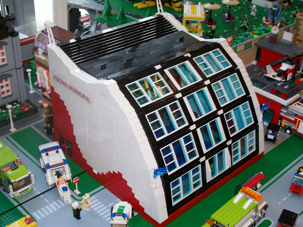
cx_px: 152
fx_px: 464
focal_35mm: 53
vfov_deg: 27.5
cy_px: 114
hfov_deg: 36.2
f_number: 3.2
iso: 80
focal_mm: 8.7
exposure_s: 1/73.3
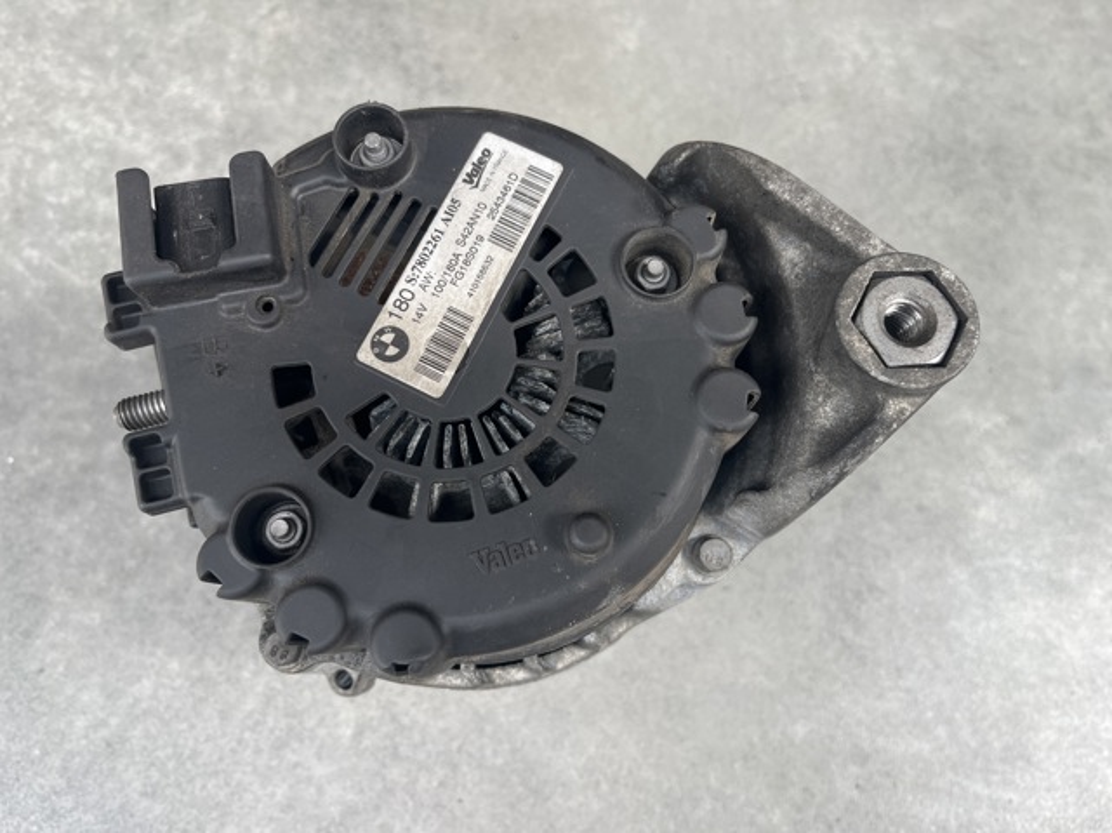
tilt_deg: -78.5
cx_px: 556
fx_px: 835
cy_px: 416
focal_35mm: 26
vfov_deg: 53.0
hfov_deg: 67.3
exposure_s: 1/220
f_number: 1.6
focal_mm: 5.1
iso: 40
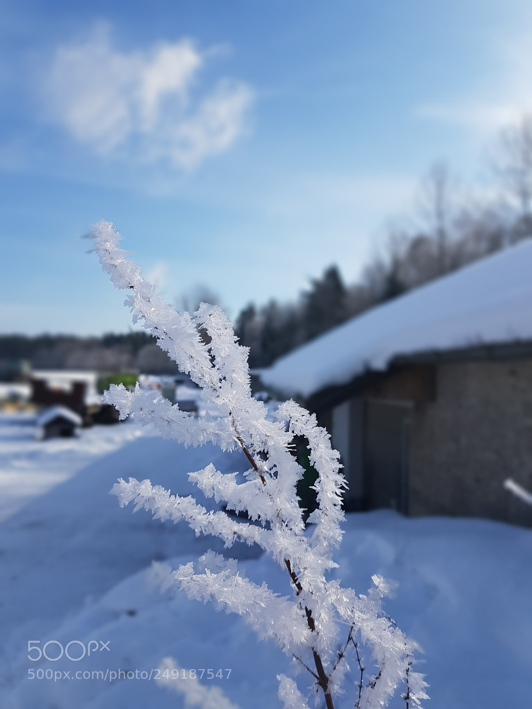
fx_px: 533
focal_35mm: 26
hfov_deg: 53.1
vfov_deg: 67.3
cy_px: 354
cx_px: 266
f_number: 1.7
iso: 50
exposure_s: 1/3312
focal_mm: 4.2
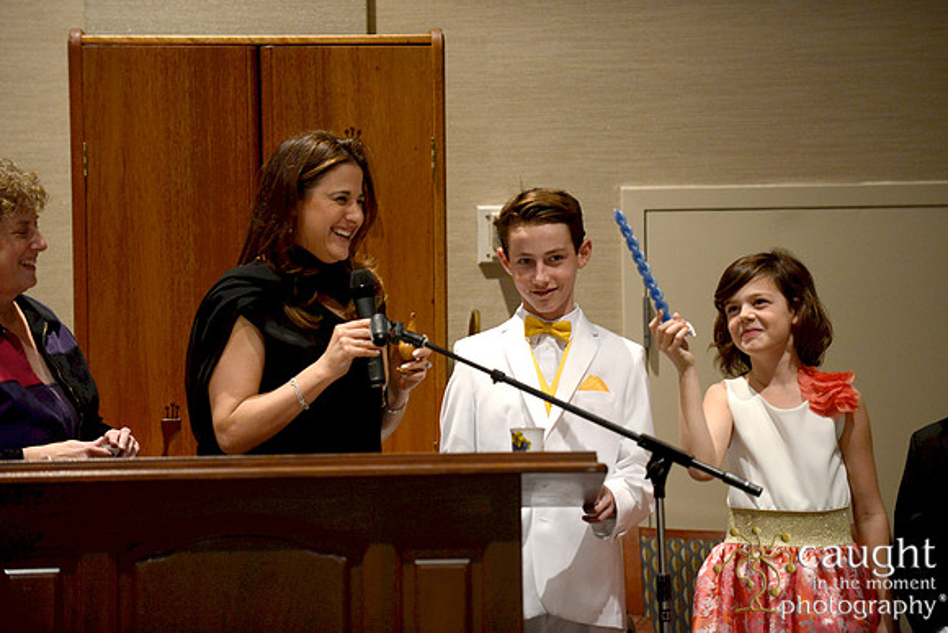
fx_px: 5268
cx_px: 474
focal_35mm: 200
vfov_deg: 6.9
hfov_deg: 10.3
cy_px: 316
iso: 2500
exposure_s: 1/100
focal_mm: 200
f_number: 2.8
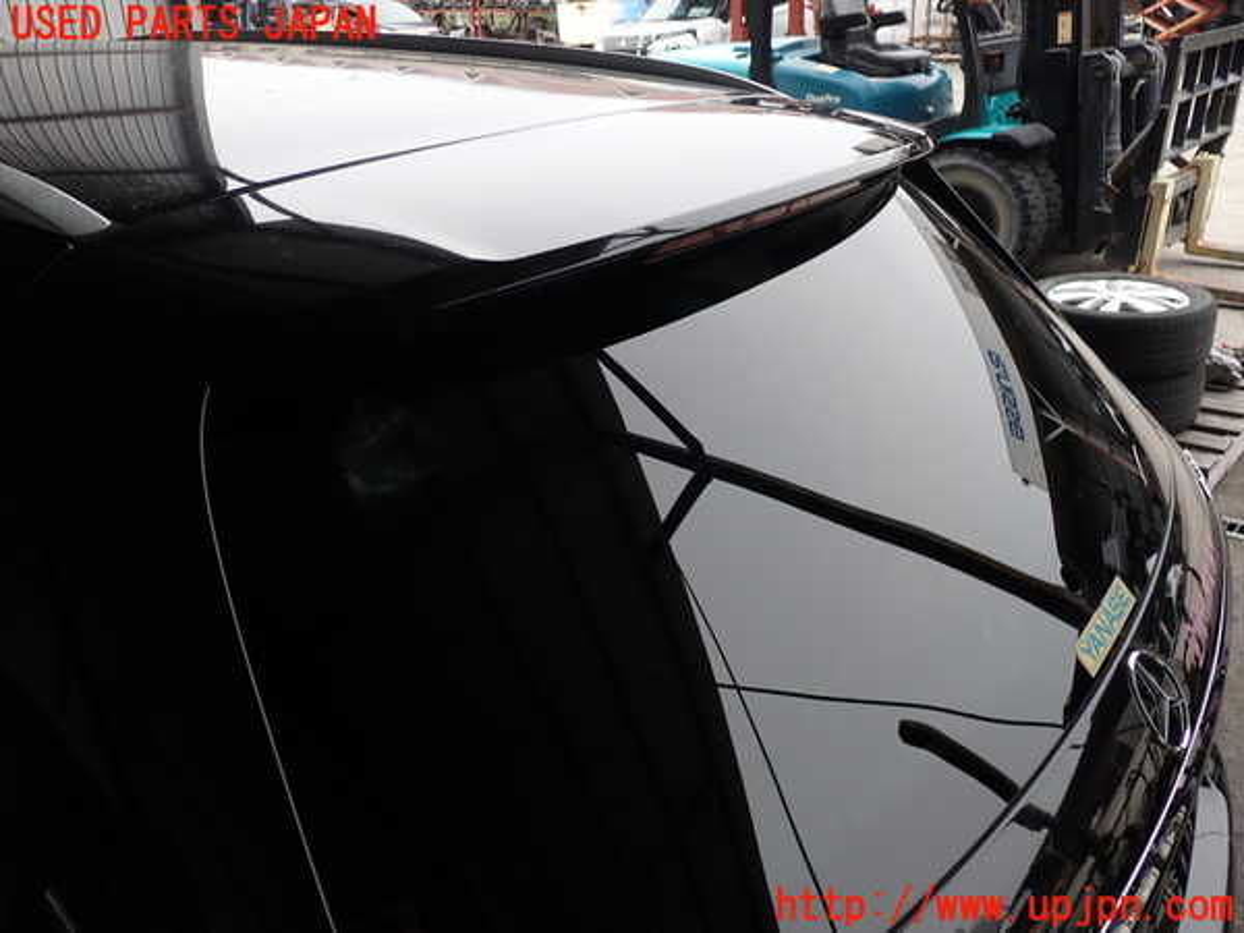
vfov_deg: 46.8
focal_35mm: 30
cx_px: 622
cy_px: 466
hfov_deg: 60.0
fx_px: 1078
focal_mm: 5.4
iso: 100
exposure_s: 1/320
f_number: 3.2
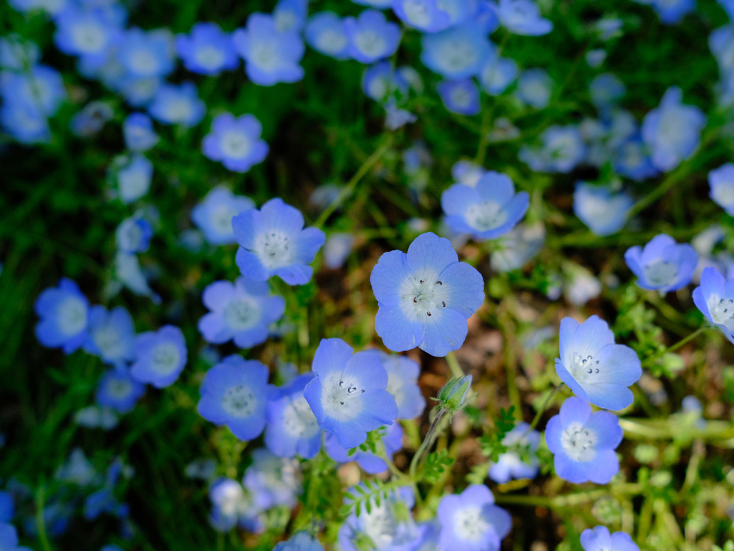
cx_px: 383
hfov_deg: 49.0
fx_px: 806
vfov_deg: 37.7
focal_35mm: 38
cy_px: 275
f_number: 4
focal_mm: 23
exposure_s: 1/1000
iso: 640
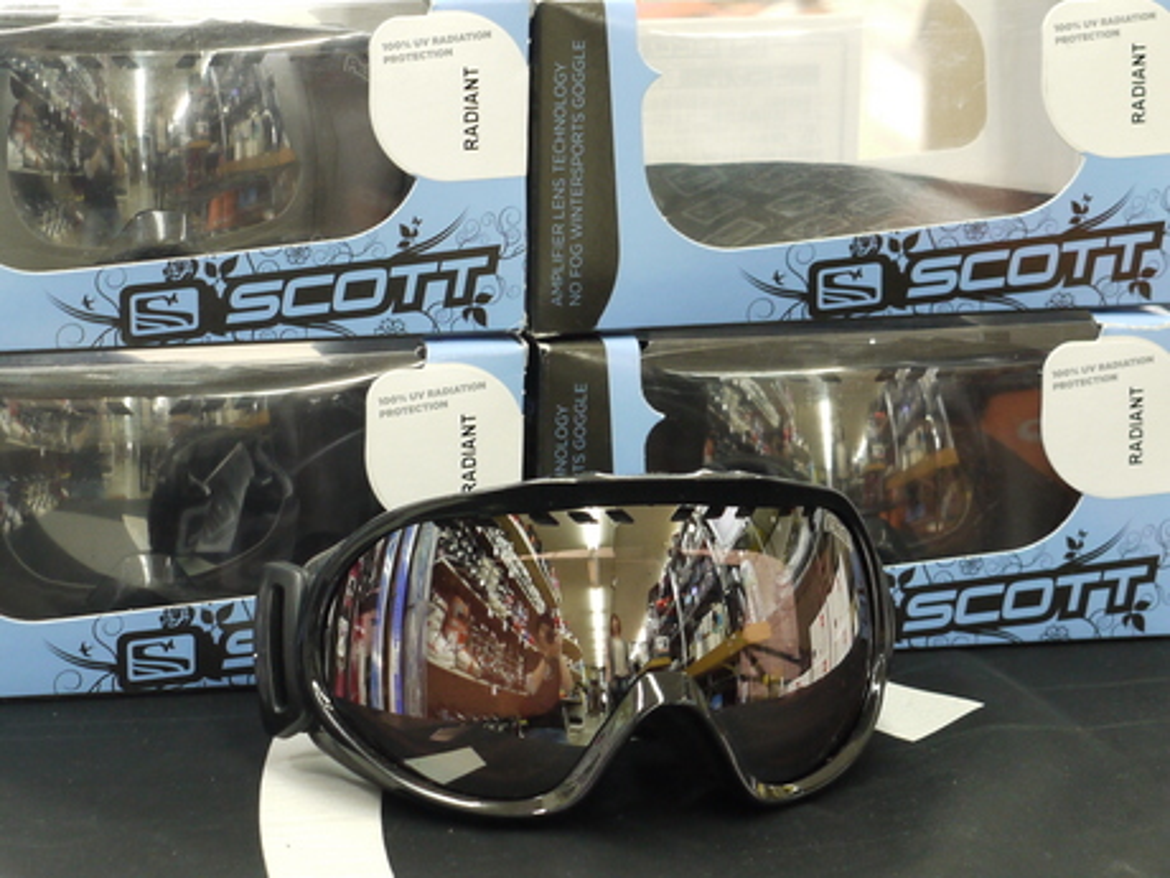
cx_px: 585
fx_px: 5543
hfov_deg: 12.0
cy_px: 439
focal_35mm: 164
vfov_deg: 9.1
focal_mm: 42
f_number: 5.6
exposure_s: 1/10
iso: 400
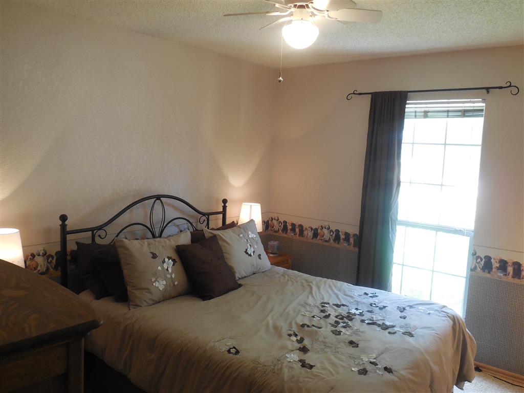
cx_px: 262
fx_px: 454
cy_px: 196
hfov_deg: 60.0
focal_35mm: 30
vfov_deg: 46.8
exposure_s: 1/30
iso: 360
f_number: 3.2
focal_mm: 5.3
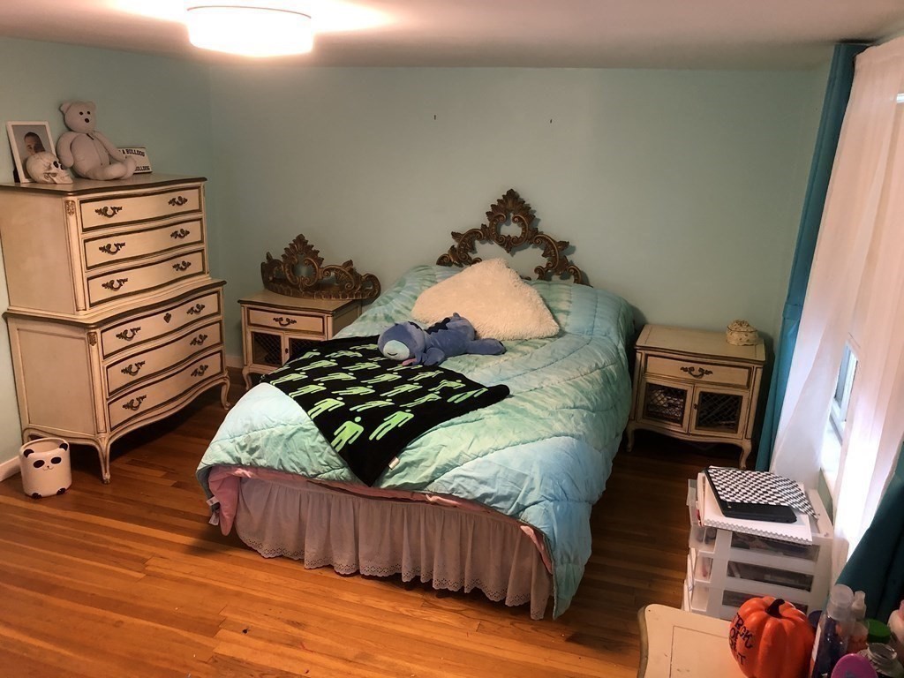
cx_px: 452
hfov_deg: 63.4
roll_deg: -1.5
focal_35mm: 28
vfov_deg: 49.7
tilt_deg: -15.1
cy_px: 339
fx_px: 731
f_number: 1.8
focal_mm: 3.99
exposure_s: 1/9
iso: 100
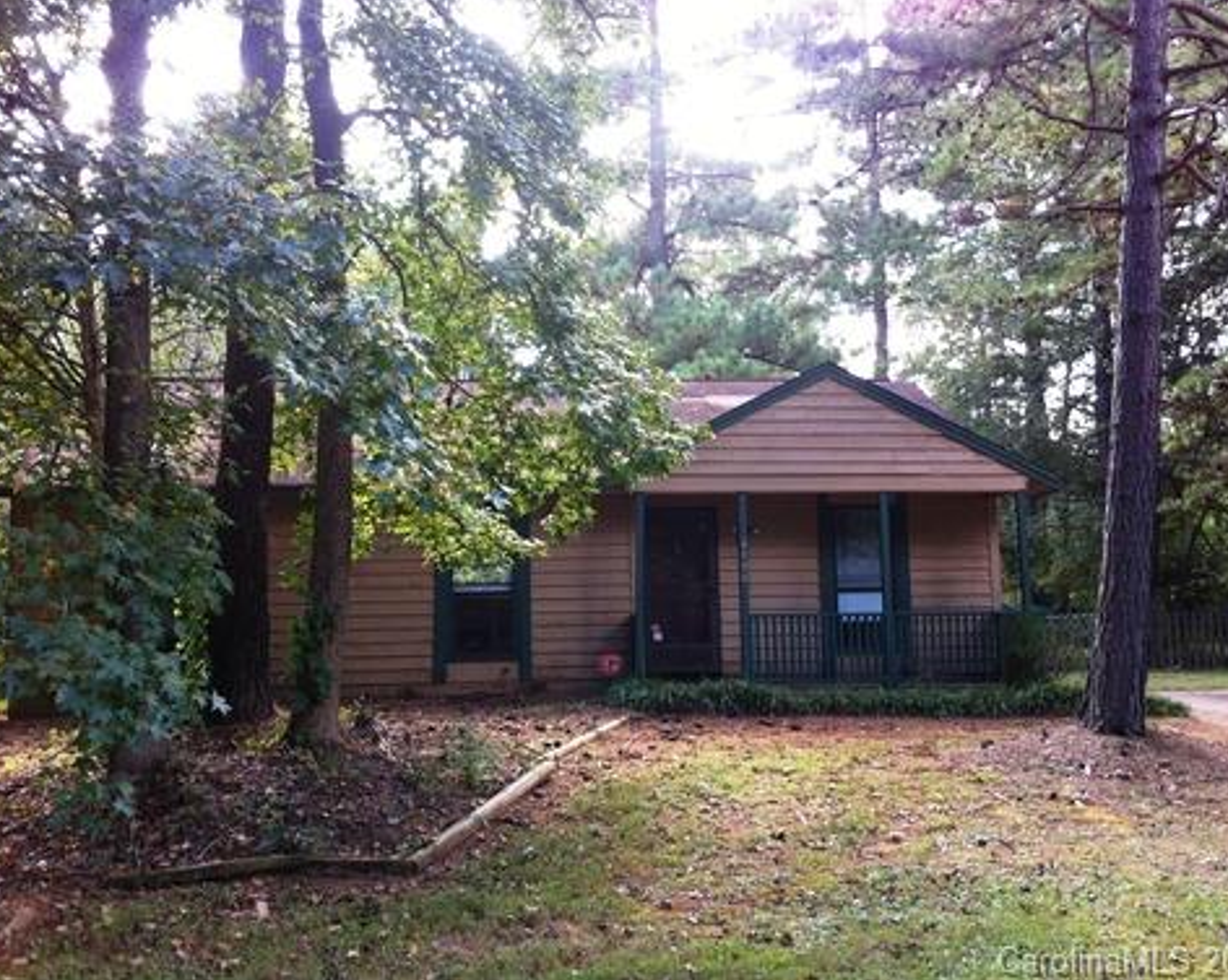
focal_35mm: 37
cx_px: 630
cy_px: 489
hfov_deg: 49.1
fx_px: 1344
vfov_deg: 40.1
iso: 80
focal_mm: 3.85
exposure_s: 1/60
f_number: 2.8
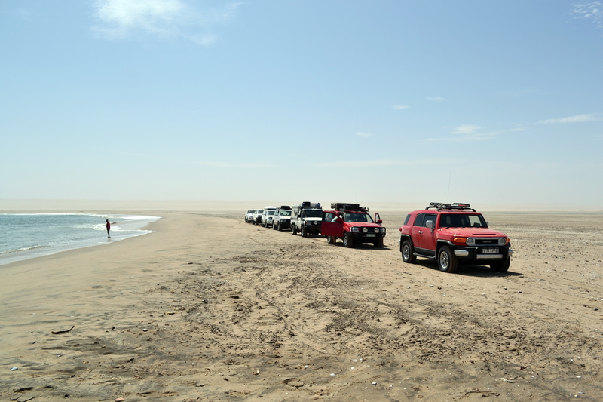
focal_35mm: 30
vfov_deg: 43.6
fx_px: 502
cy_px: 201
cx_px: 302
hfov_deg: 61.9
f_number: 8
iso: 100
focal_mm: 20
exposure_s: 1/800
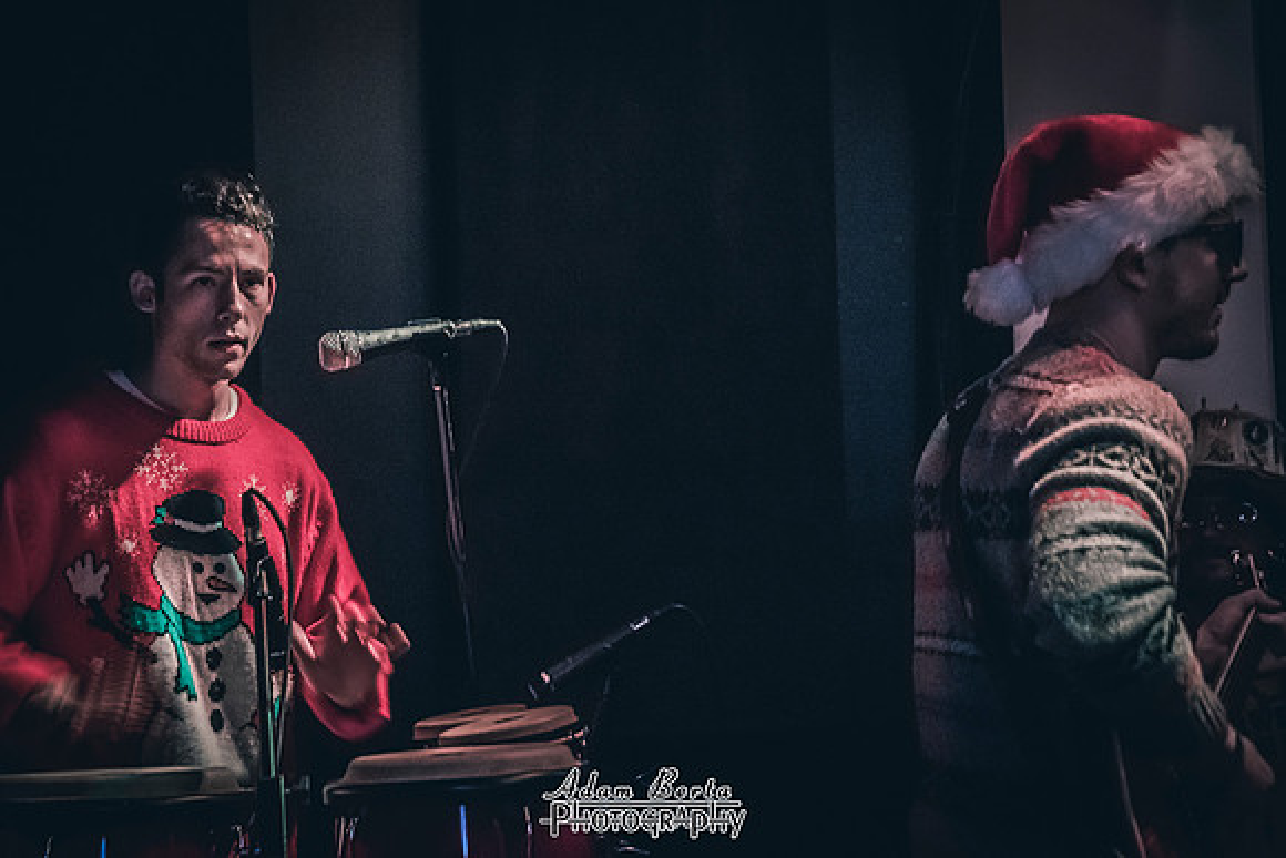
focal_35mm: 61
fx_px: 2163
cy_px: 386
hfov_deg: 33.1
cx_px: 578
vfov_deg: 22.4
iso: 10000
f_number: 5
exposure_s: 1/60
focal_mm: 55
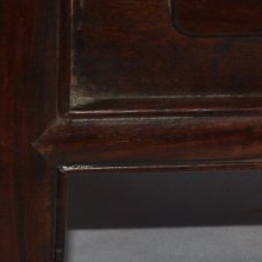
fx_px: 2141
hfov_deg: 7.0
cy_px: 163
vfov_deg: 7.0
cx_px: 214
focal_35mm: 250
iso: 200
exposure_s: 1/60
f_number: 20
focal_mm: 36
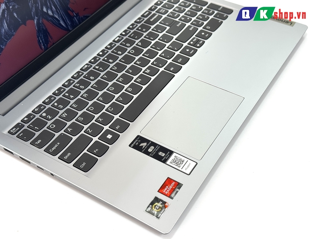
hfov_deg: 39.7
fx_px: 442
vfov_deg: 30.3
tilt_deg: -46.2
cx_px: 160
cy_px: 120
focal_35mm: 48
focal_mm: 6.76
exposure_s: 1/162
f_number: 1.78
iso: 80
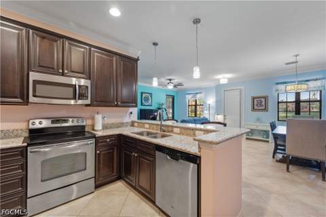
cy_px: 108
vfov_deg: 81.2
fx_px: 127
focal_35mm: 14
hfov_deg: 104.3
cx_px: 163
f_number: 8
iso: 250
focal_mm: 14
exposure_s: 1/2
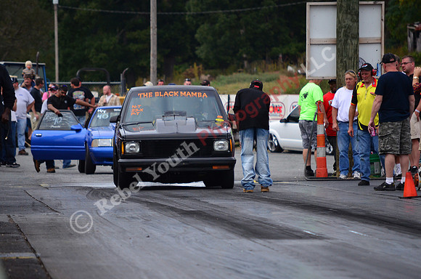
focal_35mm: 300
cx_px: 210
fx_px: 3501
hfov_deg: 6.9
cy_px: 140
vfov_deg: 4.6
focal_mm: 200
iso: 1000
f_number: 5.6
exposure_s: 1/1600
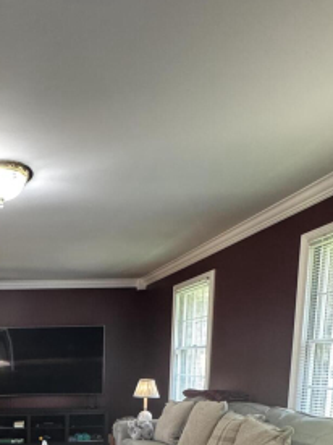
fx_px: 436
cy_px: 423
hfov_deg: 37.3
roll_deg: +1.7
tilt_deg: -8.7
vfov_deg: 46.9
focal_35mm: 34
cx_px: 0
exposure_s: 1/60
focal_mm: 2.22
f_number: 2.2
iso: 500
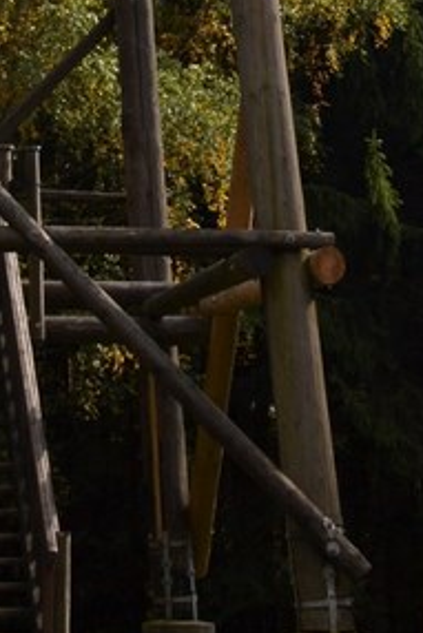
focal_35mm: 151
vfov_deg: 12.5
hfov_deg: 9.1
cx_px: 18
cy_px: -460
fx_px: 2658
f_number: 7.1
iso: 100
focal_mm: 25
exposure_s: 1/200
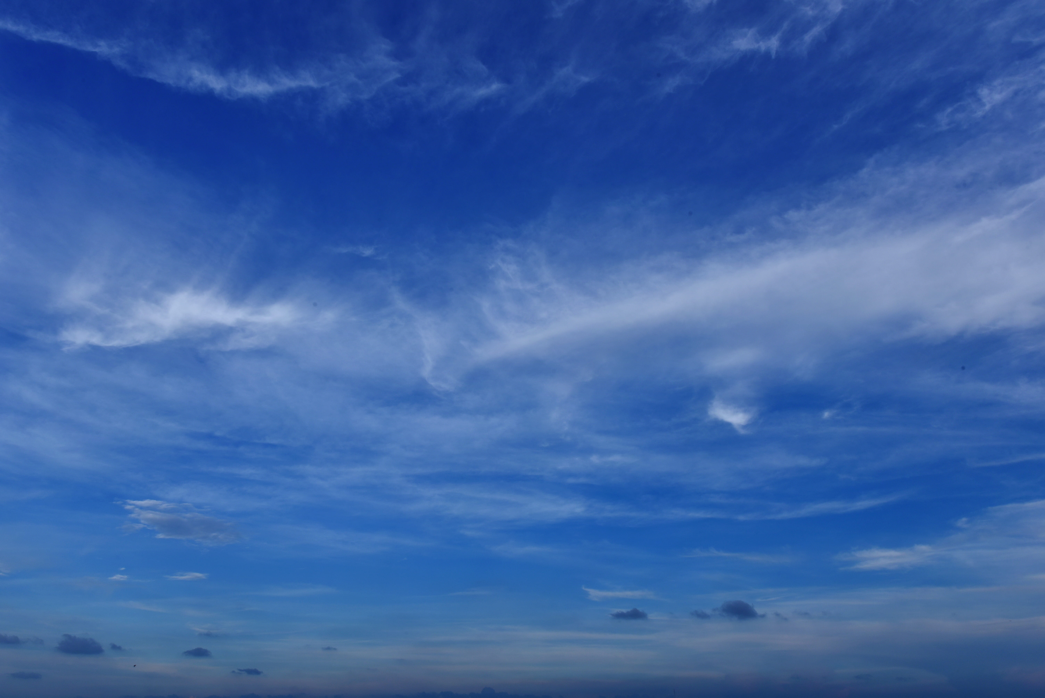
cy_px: 349
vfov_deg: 53.2
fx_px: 697
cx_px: 522
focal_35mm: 24
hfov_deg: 73.7
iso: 200
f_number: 20
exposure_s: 1/100
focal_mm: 24
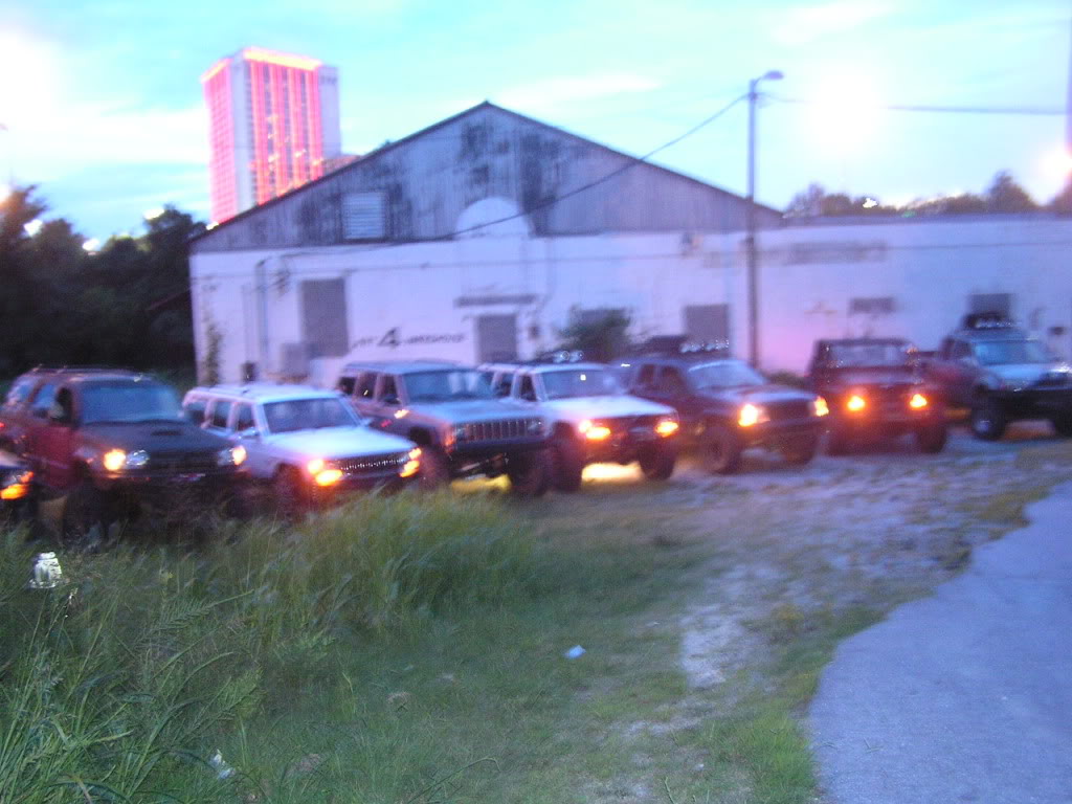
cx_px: 536
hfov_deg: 49.0
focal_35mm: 38
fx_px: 1177
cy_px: 402
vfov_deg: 37.7
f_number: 2.8
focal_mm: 6.3
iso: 200
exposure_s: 2
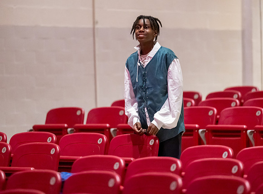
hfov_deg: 8.2
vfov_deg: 6.1
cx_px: 127
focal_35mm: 242
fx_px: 1829
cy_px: 88
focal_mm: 200
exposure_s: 1/250
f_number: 2.8
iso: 25600
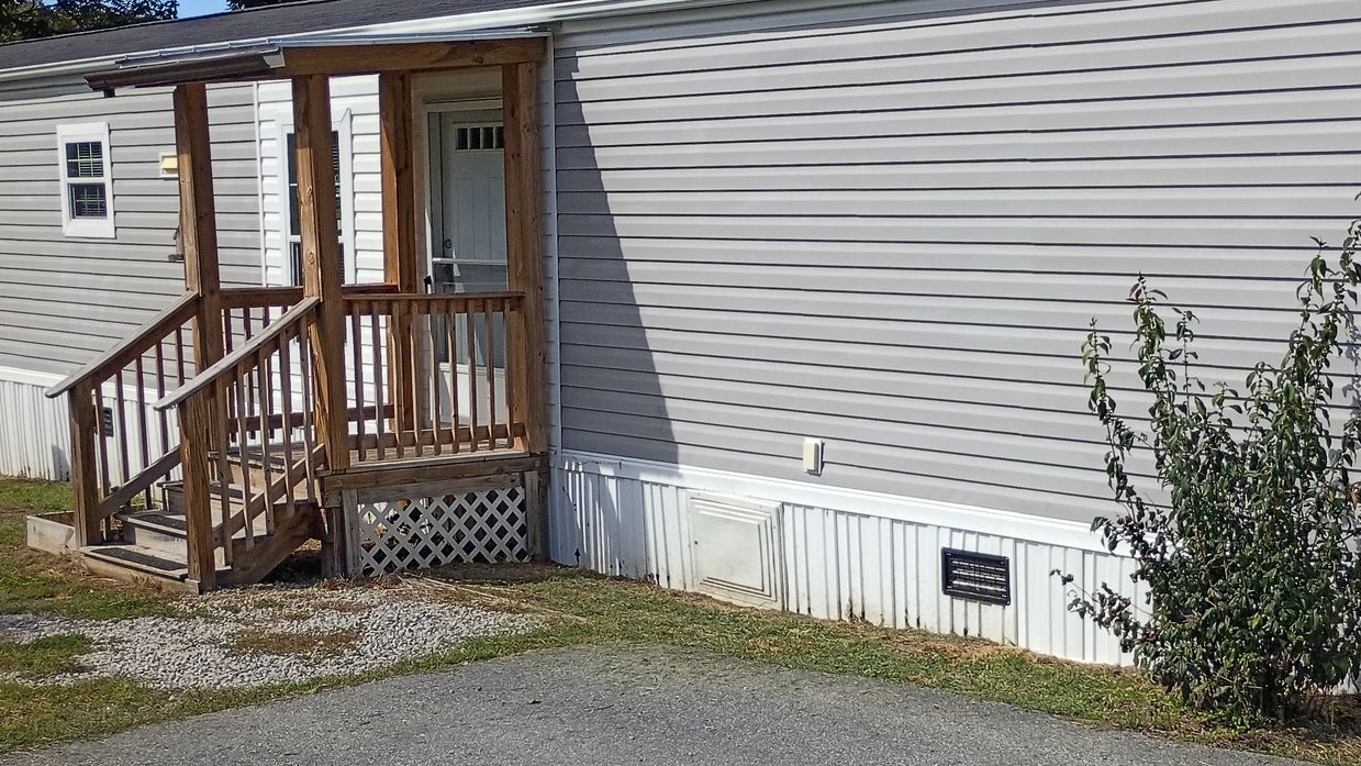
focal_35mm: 51
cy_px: 582
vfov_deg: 23.2
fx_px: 1841
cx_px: 827
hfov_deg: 40.4
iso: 106
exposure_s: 1/1070
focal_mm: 4.27
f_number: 1.8
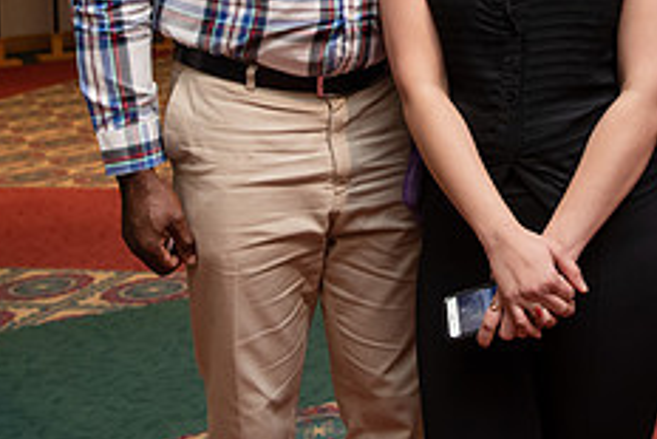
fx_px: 1552
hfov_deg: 23.5
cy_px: -98
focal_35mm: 85
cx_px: 527
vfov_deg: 15.5
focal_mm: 34
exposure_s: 1/200
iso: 1600
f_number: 5.6
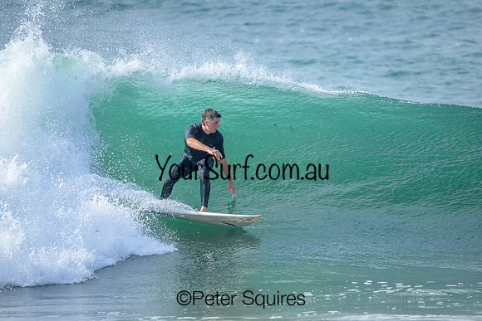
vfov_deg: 1.6
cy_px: 145
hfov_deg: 2.3
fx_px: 11779
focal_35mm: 880
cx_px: 265
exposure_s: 1/2000
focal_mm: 800
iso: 450
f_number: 6.3
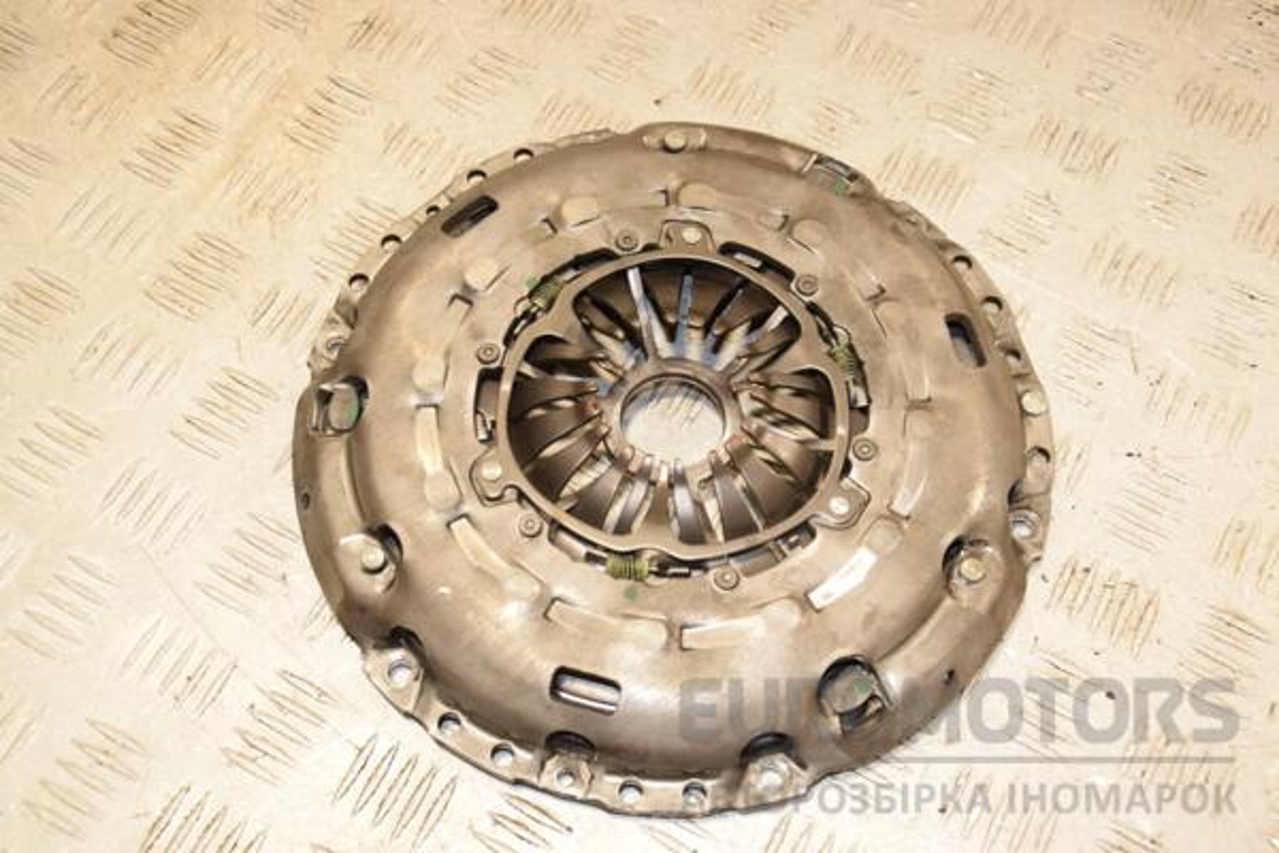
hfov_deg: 41.1
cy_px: 426
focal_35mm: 48
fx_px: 1705
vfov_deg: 28.1
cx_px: 640
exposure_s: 1/200
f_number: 6.3
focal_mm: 32
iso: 800
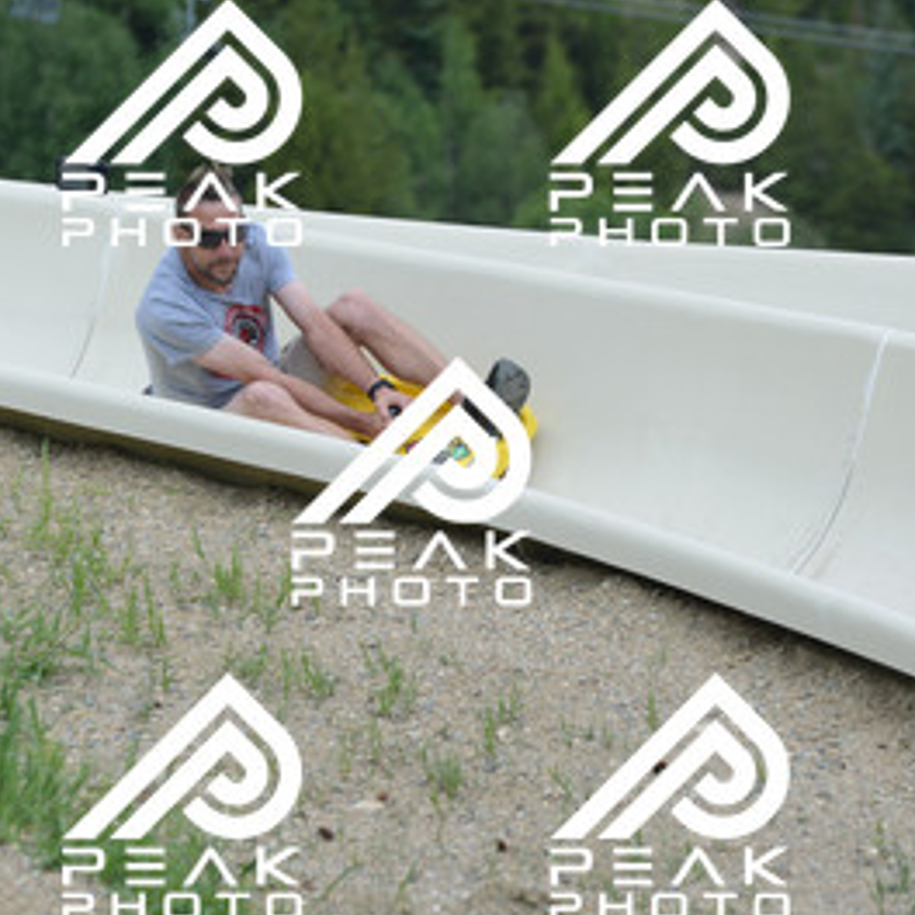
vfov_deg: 7.0
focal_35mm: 251
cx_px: 426
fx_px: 7506
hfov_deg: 7.0
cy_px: 459
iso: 1000
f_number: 6.3
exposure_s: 1/1250
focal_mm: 195
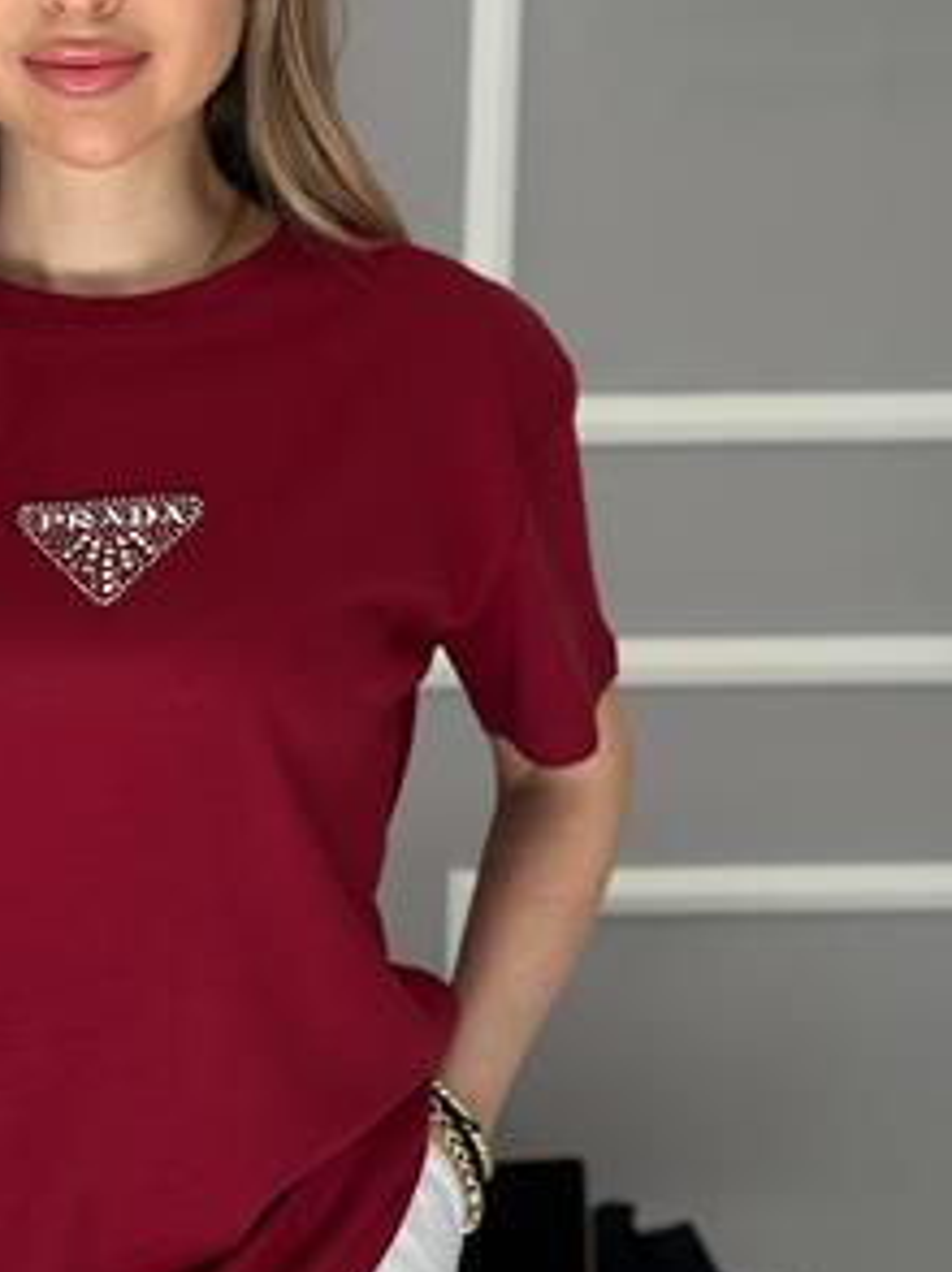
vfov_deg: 23.0
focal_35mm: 85
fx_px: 3121
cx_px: 147
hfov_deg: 17.2
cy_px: 692
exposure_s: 1/306
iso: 80
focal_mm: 6.86
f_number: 1.78
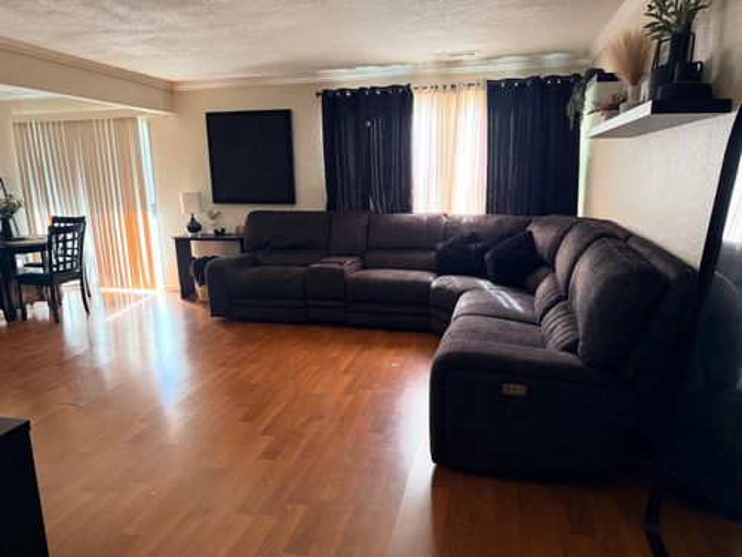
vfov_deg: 56.8
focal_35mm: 24
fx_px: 514
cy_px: 278
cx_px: 371
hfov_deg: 71.6
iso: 400
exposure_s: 1/60
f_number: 1.78
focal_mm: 6.76
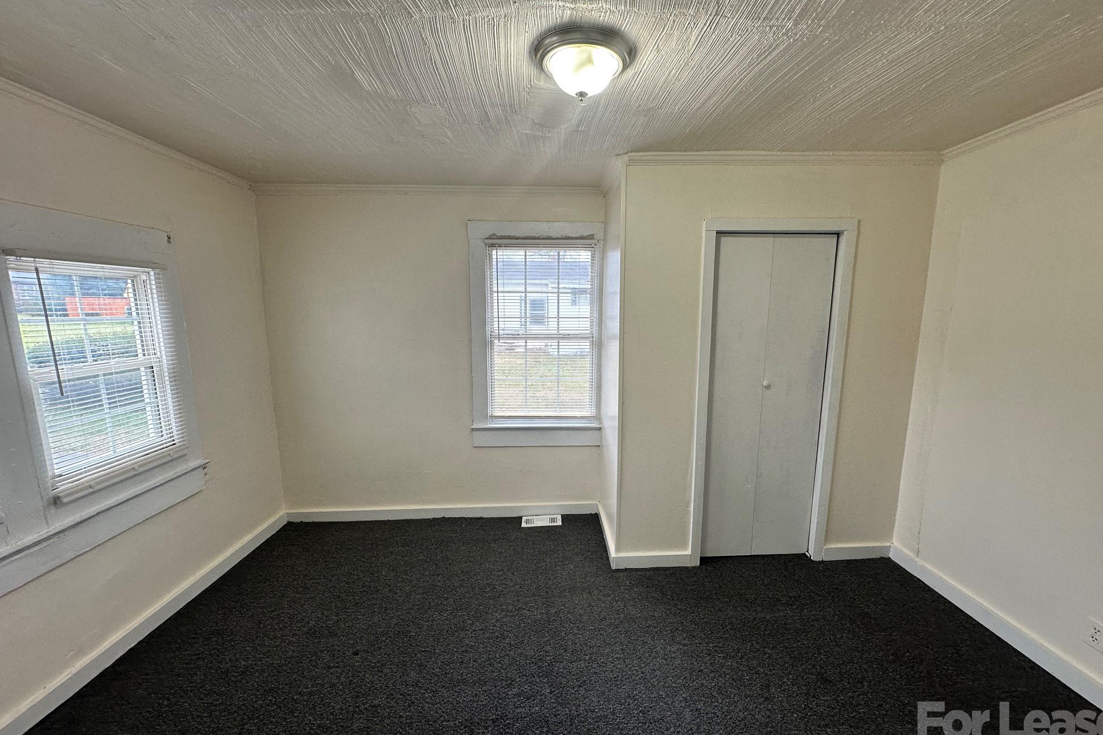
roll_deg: +0.7
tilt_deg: -8.8
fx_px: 460
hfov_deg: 100.4
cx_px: 563
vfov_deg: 77.3
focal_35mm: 15
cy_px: 384
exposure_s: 1/120
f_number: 2.2
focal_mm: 2.22
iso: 80
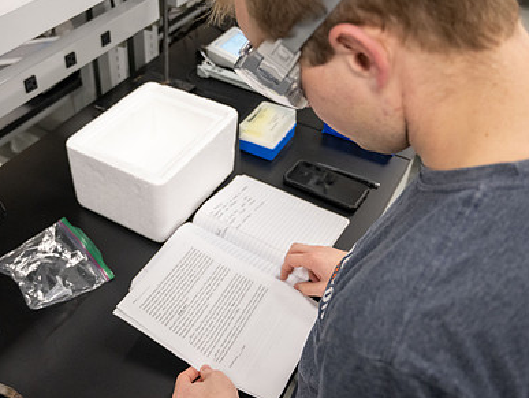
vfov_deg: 39.6
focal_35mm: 36
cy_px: 163
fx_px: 551
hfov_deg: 50.8
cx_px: 197
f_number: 4
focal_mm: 25
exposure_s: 1/250
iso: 2000
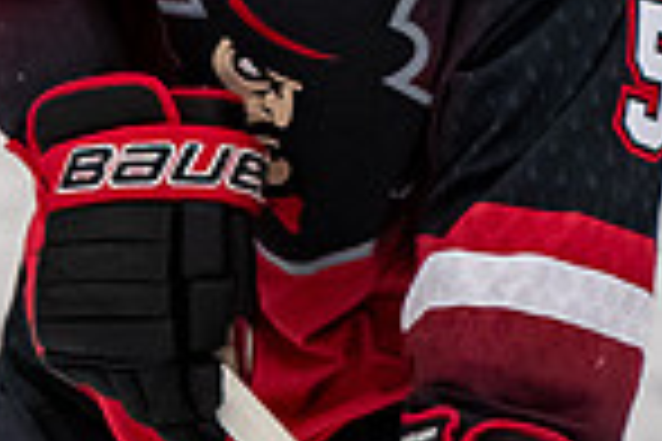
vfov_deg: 1.0
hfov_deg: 1.5
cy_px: -494
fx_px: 25724
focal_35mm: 1399
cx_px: 505
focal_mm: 200
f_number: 2.8
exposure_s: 1/800
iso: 2500
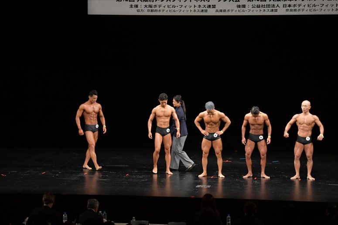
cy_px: 112
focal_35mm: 117
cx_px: 169
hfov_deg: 17.5
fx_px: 1098
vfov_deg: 11.7
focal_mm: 78
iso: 3200
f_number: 5.6
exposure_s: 1/400
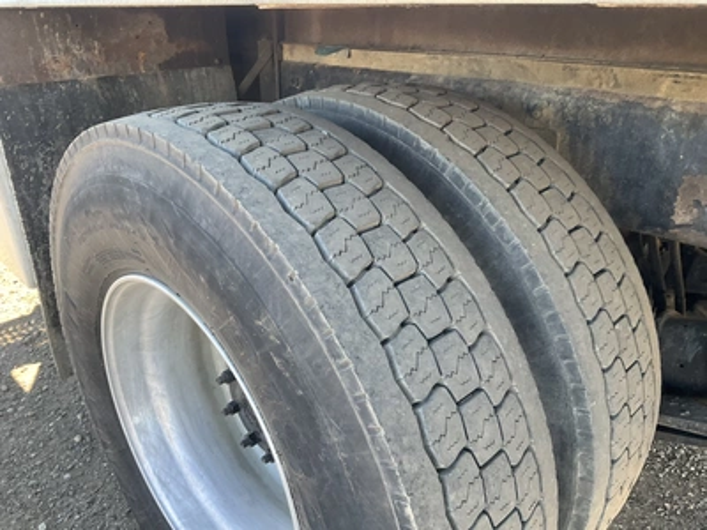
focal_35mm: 29
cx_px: 354
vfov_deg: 48.2
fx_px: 592
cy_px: 265
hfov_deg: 61.7
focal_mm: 3
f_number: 1.8
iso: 50
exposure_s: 1/122
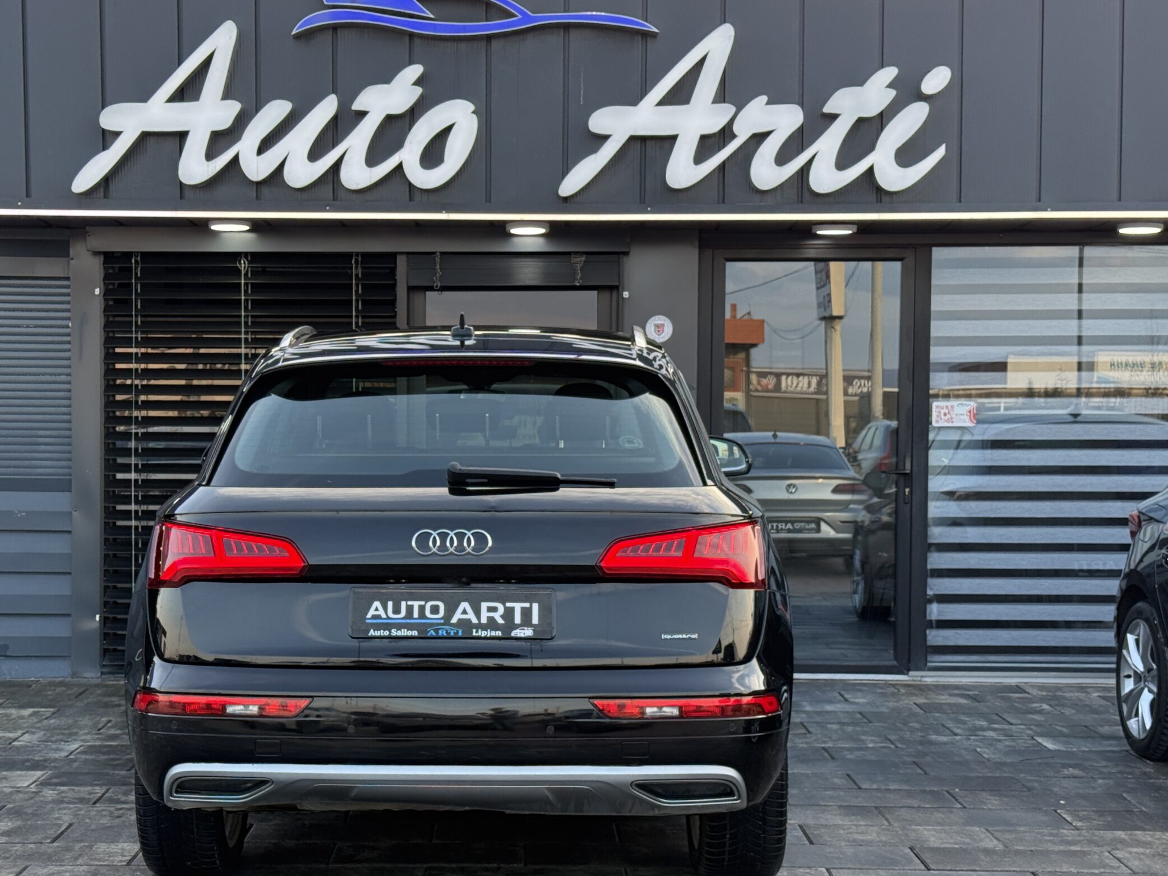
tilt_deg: -2.3
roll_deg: -0.1
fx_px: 1991
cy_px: 500
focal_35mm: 59
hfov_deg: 32.6
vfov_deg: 24.8
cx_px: 462
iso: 100
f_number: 1.78
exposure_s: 1/239
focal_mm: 6.76
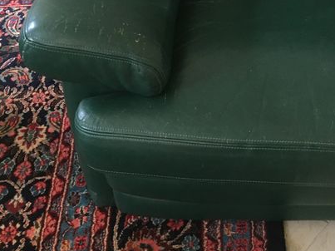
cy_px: -28
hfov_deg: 26.3
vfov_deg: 19.5
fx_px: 697
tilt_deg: -35.3
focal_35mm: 72
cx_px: 290
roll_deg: -5.3
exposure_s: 1/33
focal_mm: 4.15
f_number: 2.2
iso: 125
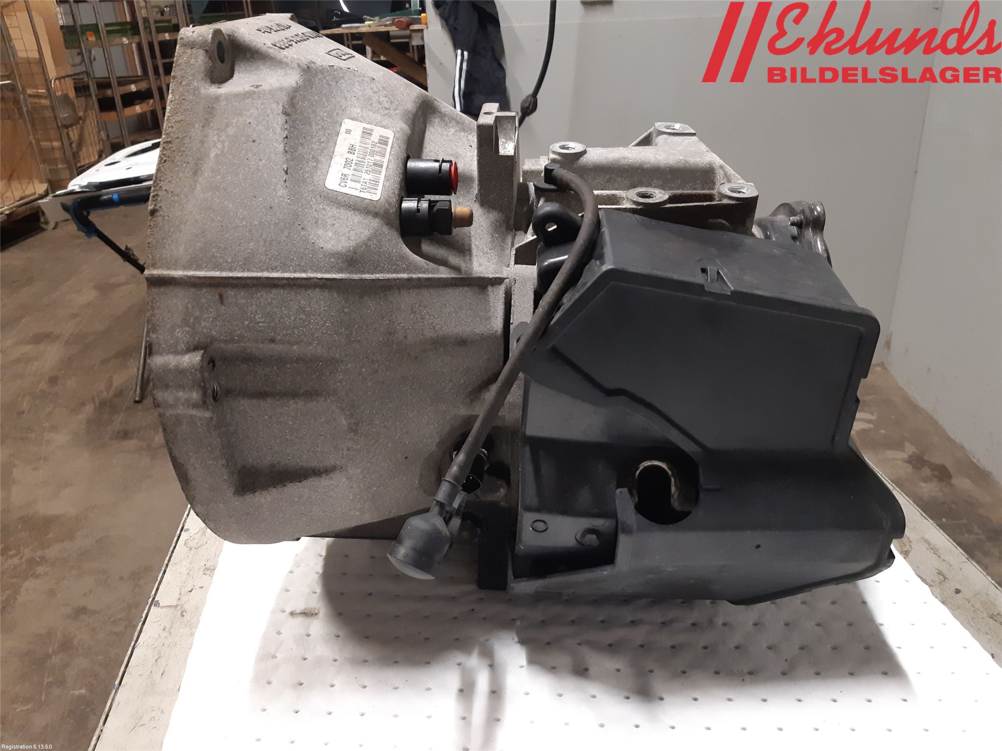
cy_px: 376
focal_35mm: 26
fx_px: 753
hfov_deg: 67.3
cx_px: 501
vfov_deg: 53.1
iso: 200
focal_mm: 3.93
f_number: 1.7
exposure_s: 1/50
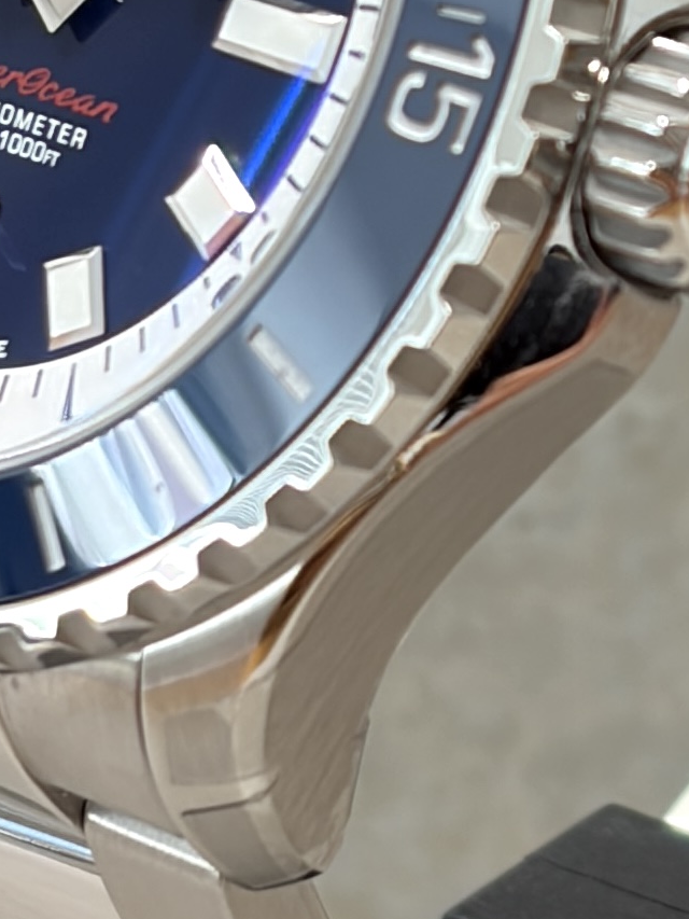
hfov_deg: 9.7
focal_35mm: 152
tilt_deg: -20.4
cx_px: 685
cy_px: 158
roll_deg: +0.2
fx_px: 4033
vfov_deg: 12.9
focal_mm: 5.96
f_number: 1.6
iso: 50
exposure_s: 1/50
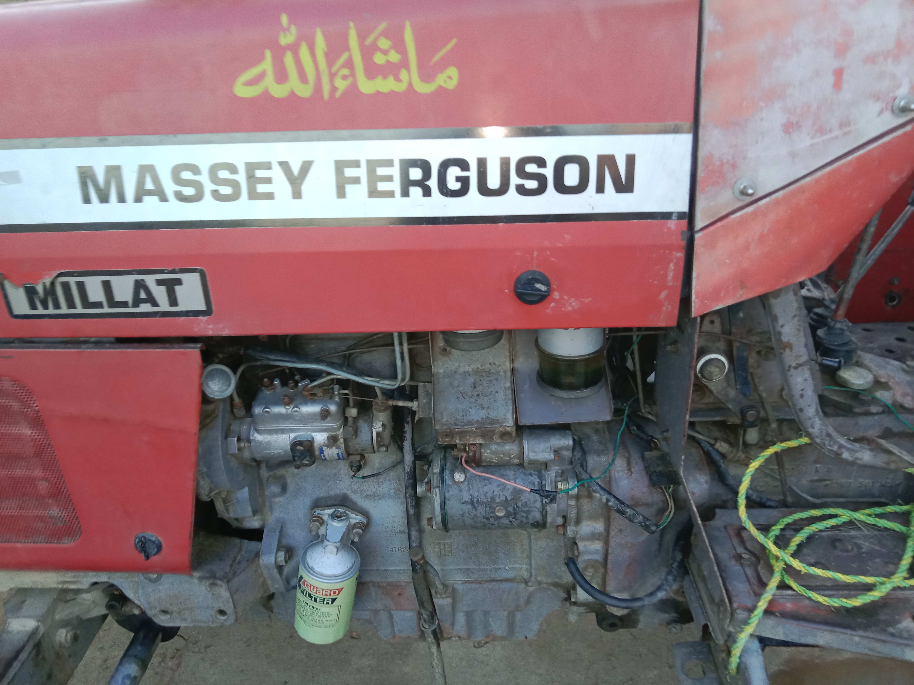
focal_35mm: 27
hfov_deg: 65.3
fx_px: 713
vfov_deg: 51.4
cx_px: 457
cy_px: 342
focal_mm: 3.65
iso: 213
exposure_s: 1/33.3
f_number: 2.2
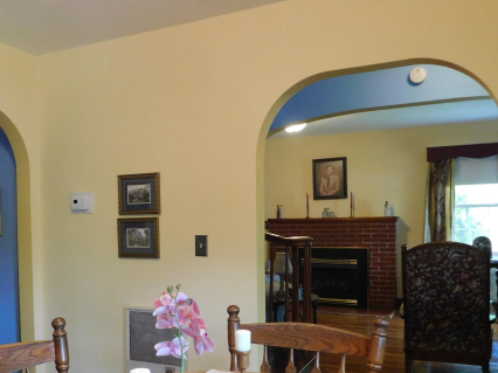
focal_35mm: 36
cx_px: 178
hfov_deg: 50.7
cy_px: 237
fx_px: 518
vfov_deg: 39.3
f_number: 3
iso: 400
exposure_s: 1/20
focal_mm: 4
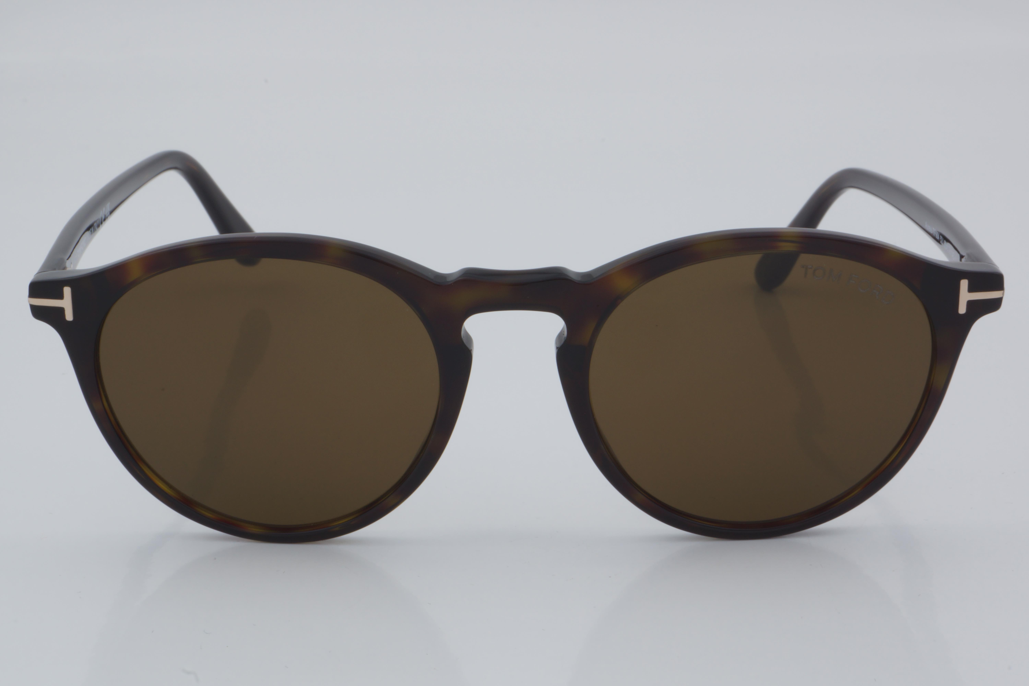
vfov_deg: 16.6
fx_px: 2358
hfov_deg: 24.6
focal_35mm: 82
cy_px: 343
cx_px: 514
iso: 100
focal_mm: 55
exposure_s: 1/4
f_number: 32
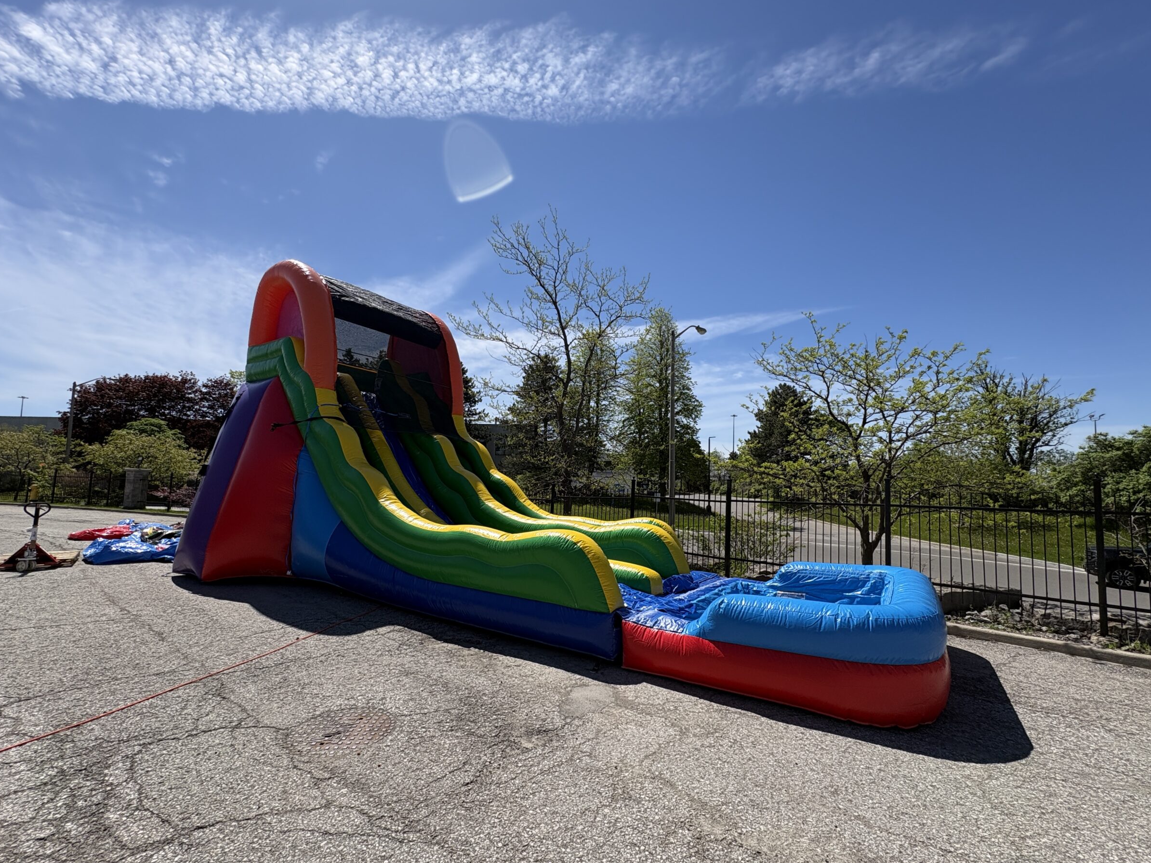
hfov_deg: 98.1
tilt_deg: +4.7
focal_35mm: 15
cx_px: 597
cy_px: 450
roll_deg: -1.1
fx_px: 499
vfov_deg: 81.7
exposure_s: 1/2208
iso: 50
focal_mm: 2.22
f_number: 2.2
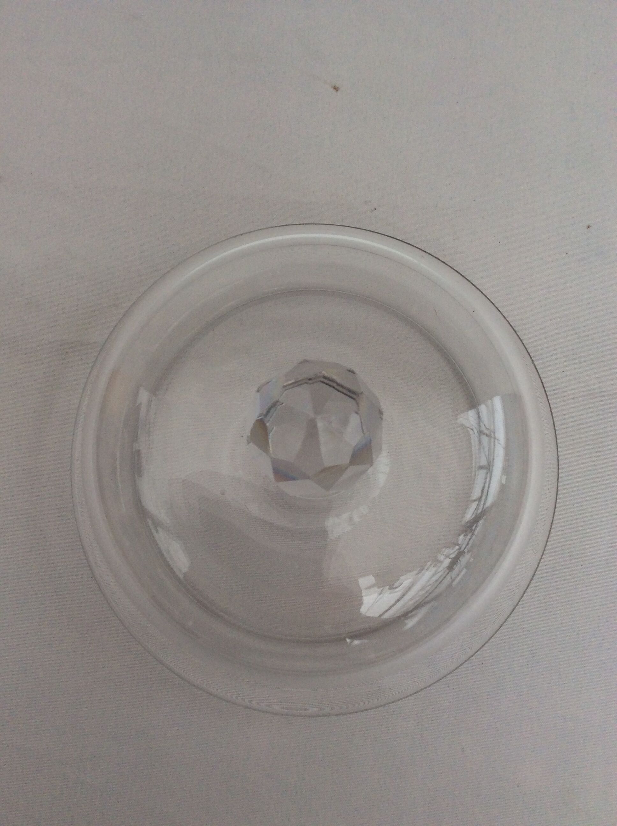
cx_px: 308
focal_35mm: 32
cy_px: 413
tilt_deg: -80.5
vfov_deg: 56.9
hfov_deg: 44.1
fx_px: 763
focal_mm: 3.3
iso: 50
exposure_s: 1/100
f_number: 2.4
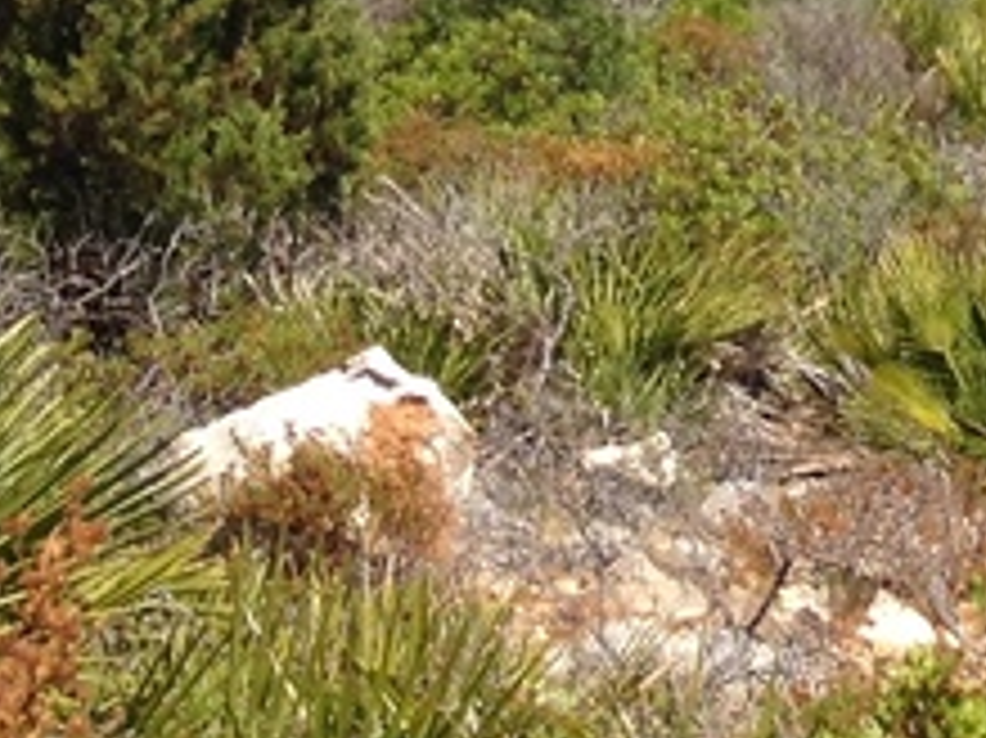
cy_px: -878
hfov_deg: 9.9
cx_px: 1540
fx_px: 5466
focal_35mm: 192
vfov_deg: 7.3
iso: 50
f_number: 2.4
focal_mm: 4.28
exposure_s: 1/1534
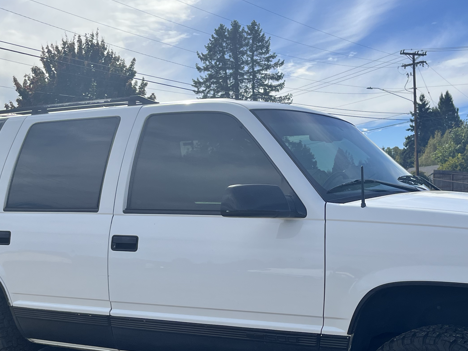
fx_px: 676
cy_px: 249
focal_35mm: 50
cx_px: 272
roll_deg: +3.0
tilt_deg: -3.1
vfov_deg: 28.8
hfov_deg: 38.1
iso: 50
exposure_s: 1/4854
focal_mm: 5.1
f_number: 1.6
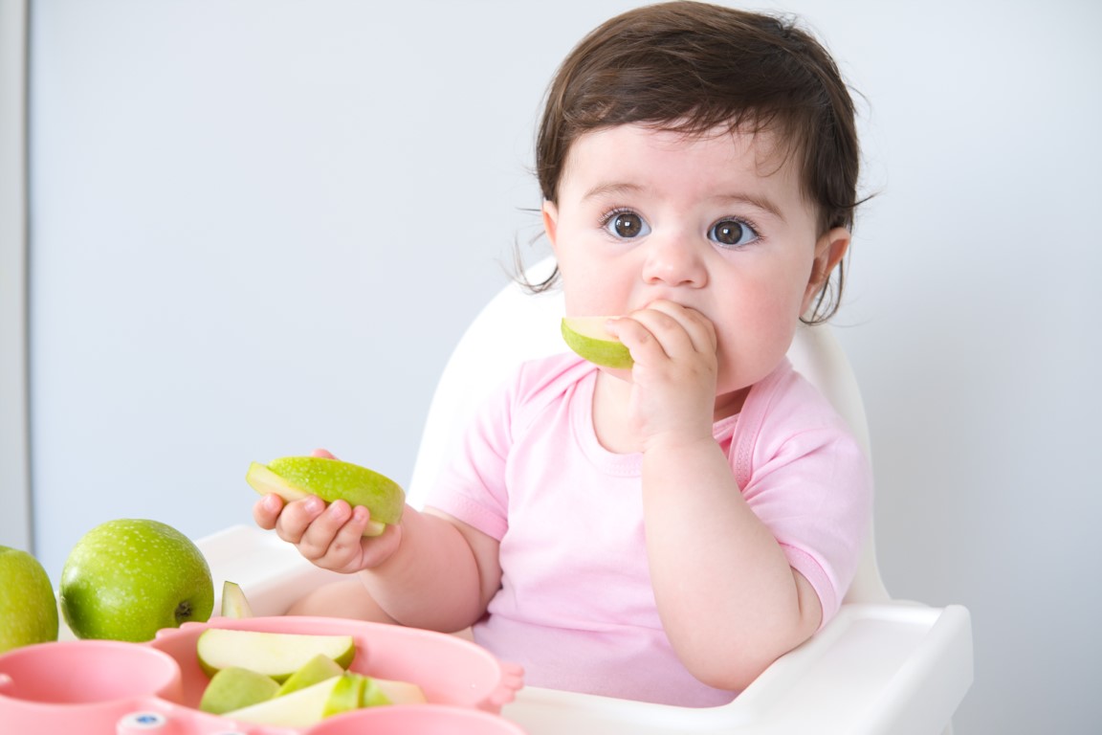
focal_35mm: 53
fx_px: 1622
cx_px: 551
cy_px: 368
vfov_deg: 25.5
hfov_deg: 37.5
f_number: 3.6
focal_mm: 35
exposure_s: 1/125
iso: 320
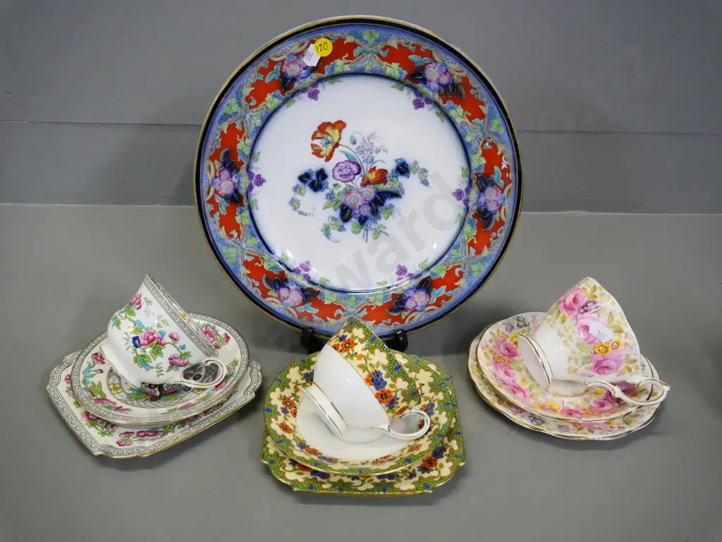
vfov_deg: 46.8
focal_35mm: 30
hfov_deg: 60.0
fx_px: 626
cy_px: 271
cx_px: 361
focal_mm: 15
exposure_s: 1/200
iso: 3200
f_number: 4.9
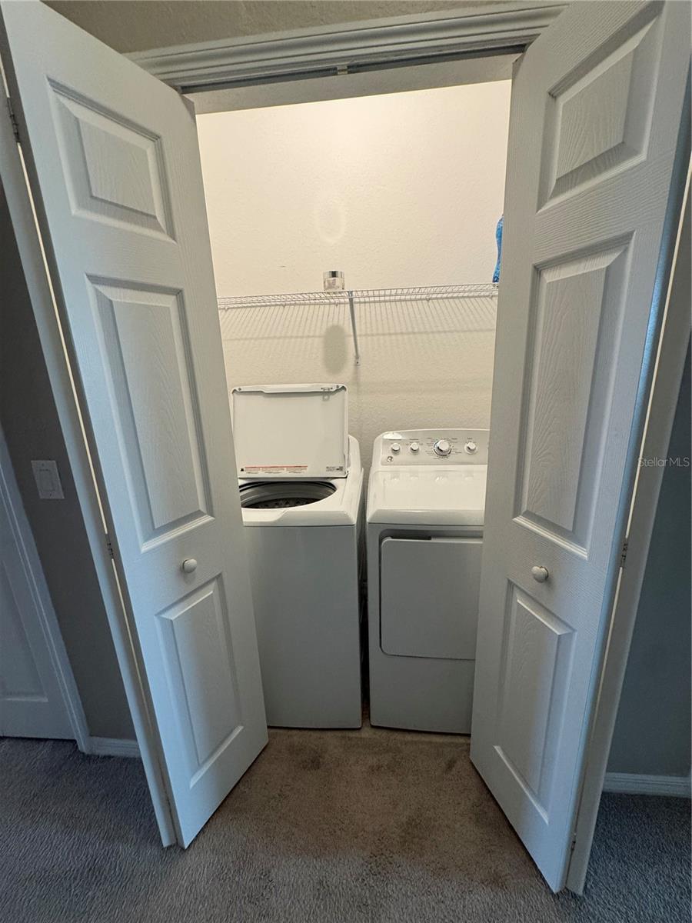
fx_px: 373
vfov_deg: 102.1
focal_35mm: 14
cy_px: 462
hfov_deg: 85.7
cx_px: 346
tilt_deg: -13.3
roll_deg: +2.4
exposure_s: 1/120
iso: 250
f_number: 2.2
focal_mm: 2.22
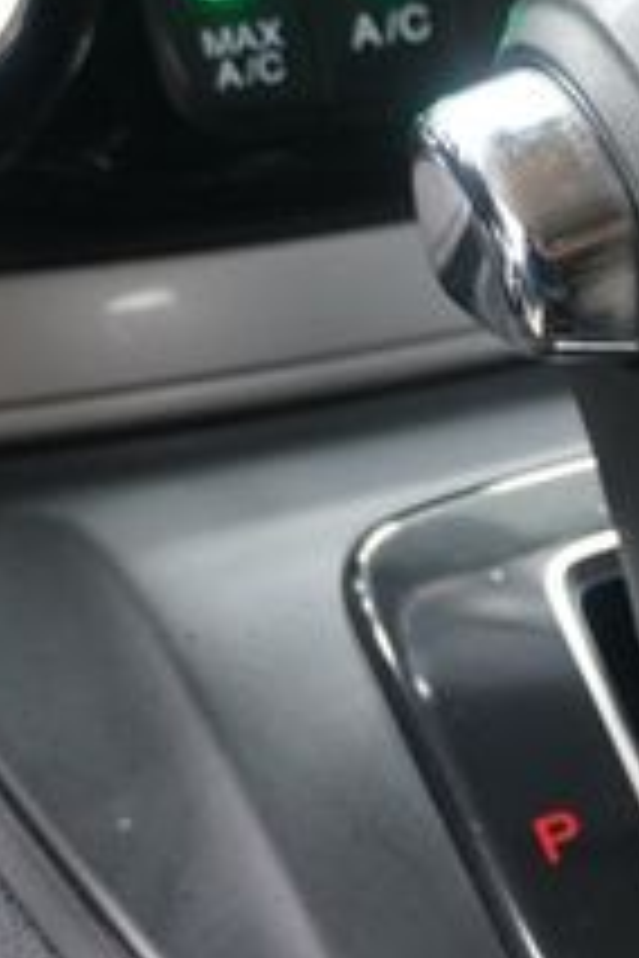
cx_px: 742
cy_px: 699
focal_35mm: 111
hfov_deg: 12.1
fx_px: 2955
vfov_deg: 18.3
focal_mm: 25
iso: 2000
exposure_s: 1/60
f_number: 4.5
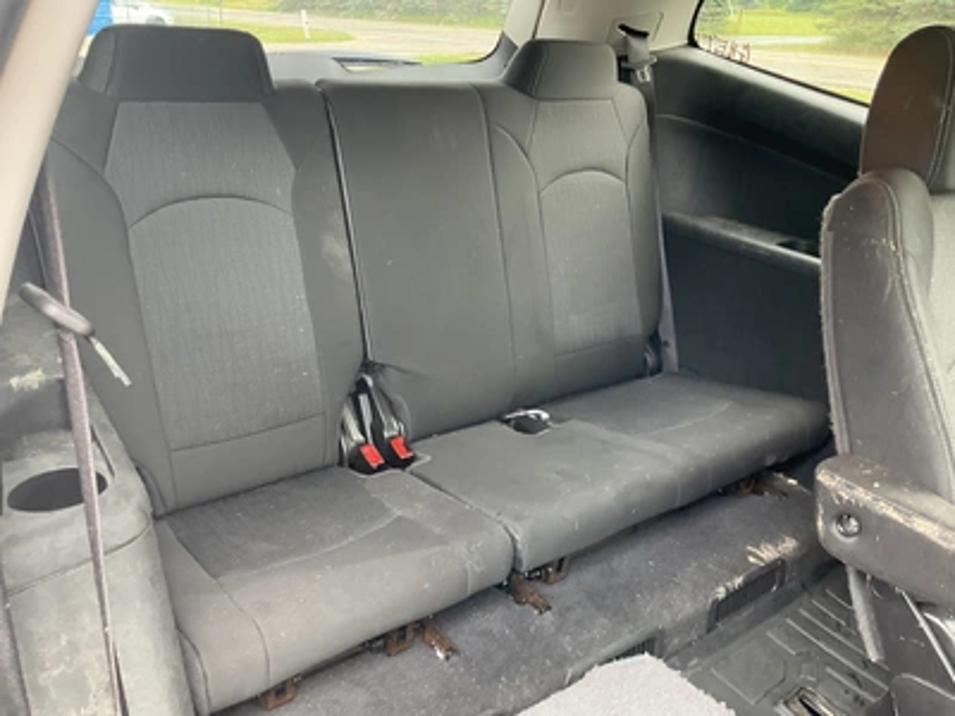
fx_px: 800
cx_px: 478
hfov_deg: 61.7
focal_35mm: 29
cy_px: 358
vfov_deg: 48.2
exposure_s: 1/60
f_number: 1.8
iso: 200
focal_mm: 3
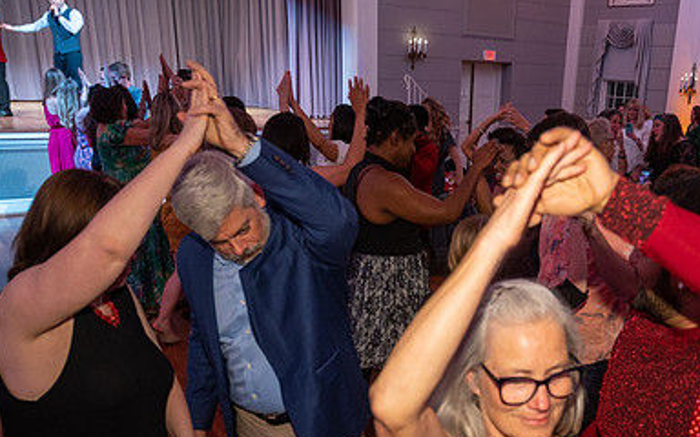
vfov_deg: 33.7
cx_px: 478
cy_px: 332
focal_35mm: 37
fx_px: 706
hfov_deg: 51.6
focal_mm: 24
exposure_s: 1/60
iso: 1600
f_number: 4
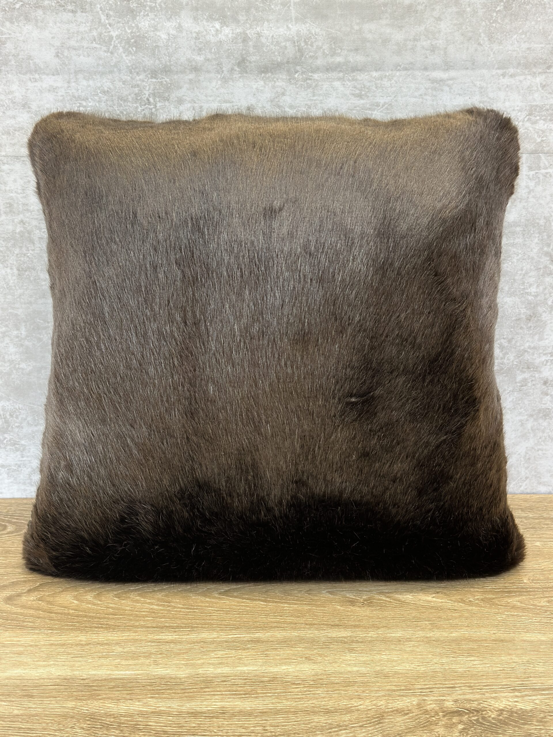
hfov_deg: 30.3
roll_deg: +0.6
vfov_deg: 39.7
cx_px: 276
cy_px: 368
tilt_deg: -17.2
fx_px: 1022
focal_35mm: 48
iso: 200
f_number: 1.78
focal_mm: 6.86
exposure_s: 1/120
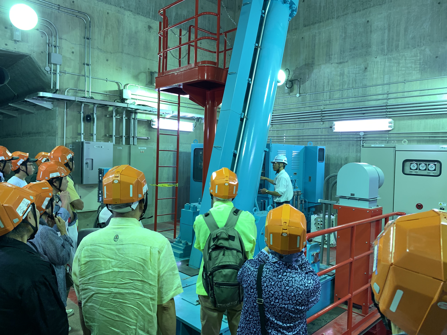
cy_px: 168
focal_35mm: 26
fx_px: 336
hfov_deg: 67.3
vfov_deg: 53.1
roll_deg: -2.0
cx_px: 224
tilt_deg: +0.1
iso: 100
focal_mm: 4.25
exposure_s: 1/60
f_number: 1.8
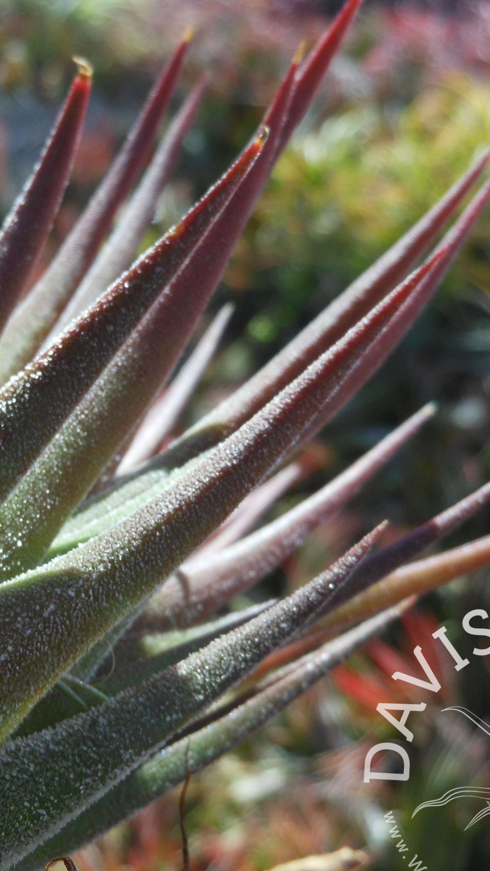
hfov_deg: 22.3
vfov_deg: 39.1
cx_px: 88
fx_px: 1224
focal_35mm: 53
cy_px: 468
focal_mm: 5.9
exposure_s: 1/125
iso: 80
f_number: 4
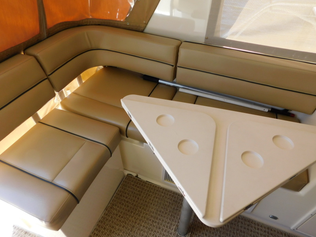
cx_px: 158
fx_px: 210
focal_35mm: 23
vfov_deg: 58.9
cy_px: 118
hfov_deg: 73.9
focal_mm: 4
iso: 125
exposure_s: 1/200
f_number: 3
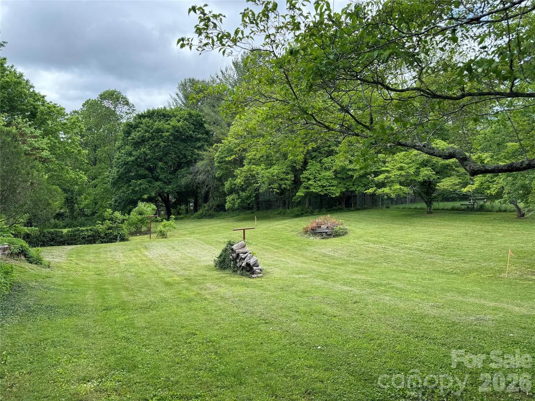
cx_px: 268
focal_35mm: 24
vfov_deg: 56.8
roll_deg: -0.7
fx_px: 371
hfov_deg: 71.6
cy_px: 200
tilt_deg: -4.6
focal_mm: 6.76
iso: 80
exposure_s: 1/1524
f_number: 1.78
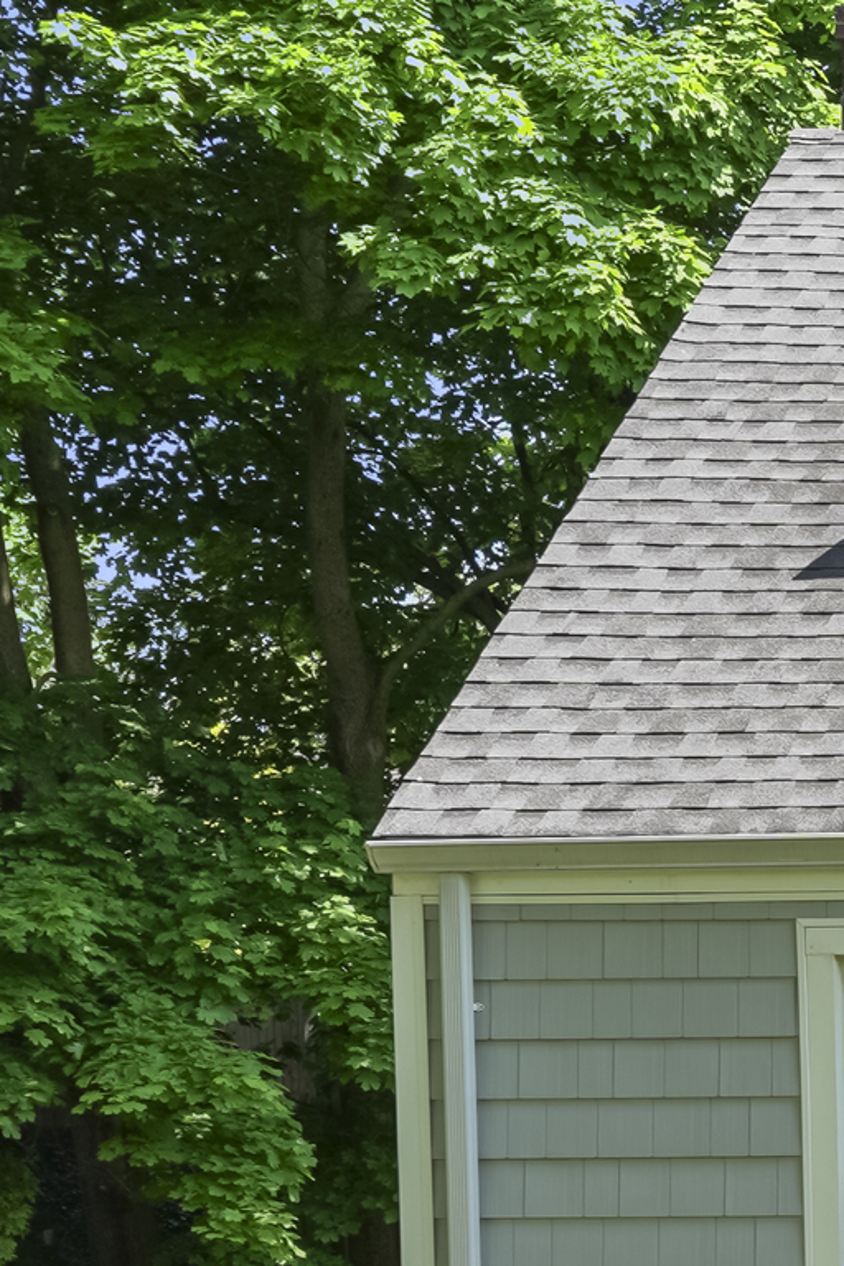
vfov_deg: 17.6
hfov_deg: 10.4
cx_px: 2113
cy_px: 1432
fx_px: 3938
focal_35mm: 112
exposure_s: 1/60
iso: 100
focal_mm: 28
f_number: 8
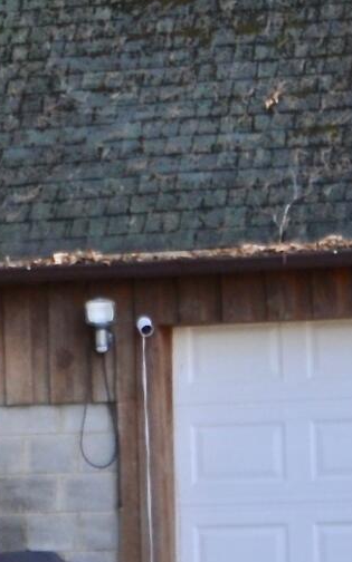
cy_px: 93
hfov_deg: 6.6
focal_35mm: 200
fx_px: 3070
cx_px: 87
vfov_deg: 10.4
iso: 360
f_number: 5.6
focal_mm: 22
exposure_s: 1/125
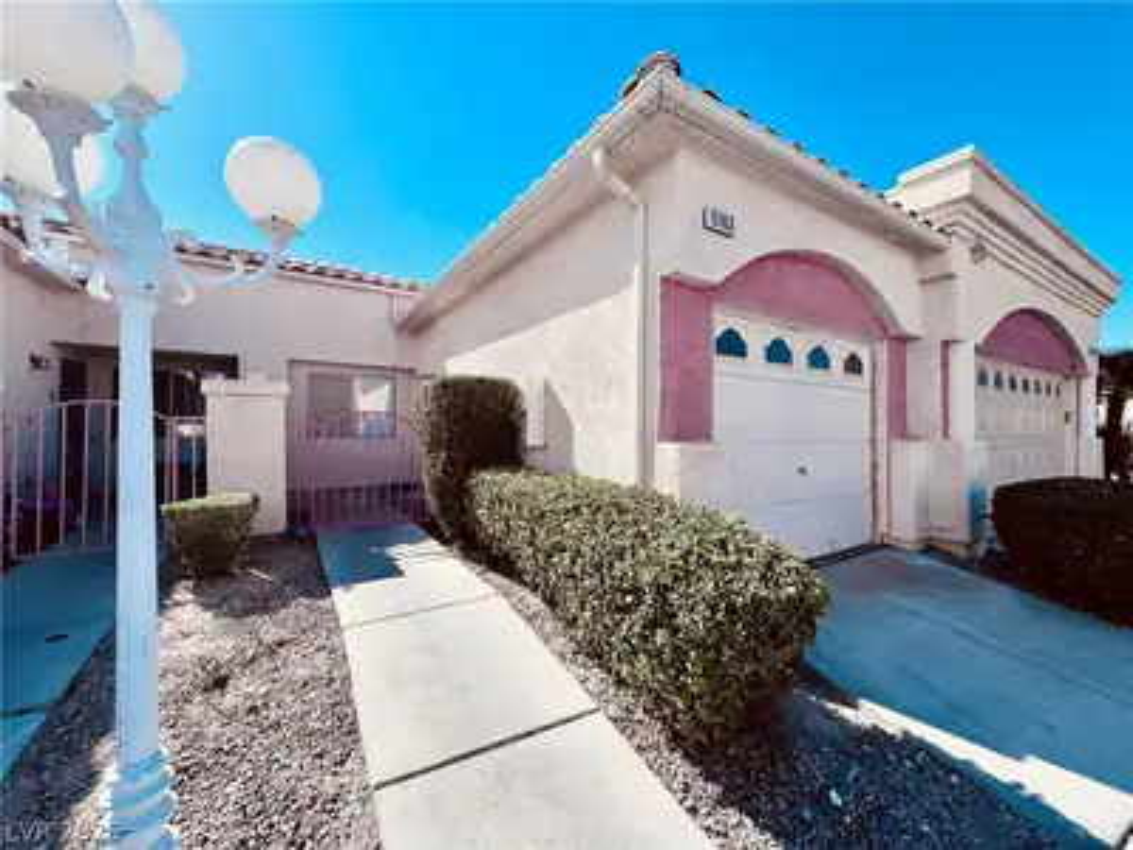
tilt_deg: +1.2
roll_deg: -0.5
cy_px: 425
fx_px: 425
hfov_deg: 106.2
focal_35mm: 13
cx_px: 566
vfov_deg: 89.9
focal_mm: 1.57
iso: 32
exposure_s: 1/1623
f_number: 1.8
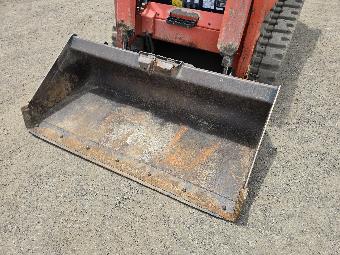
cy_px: 128
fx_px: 226
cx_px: 170
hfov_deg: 73.9
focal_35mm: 23
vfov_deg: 58.9
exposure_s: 1/633
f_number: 1.7
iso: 12
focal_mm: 6.3
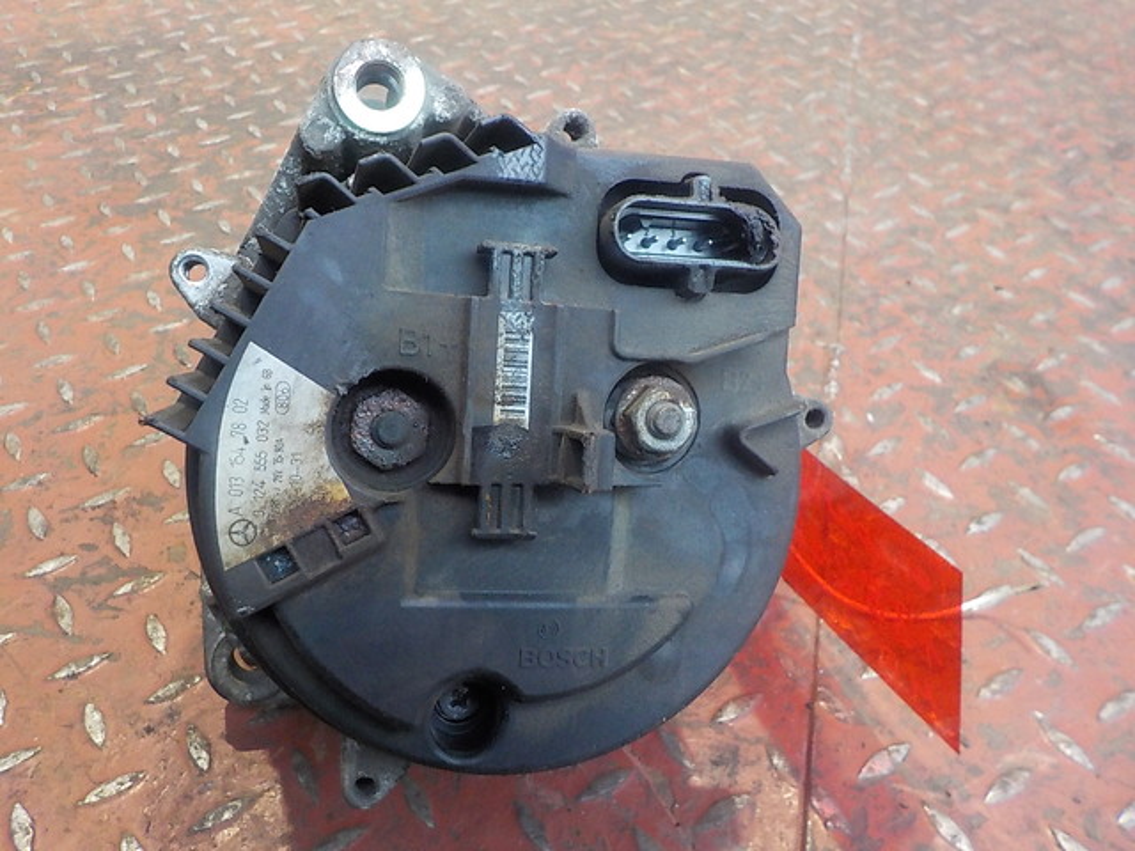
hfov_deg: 60.0
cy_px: 426
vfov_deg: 46.8
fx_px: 984
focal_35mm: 30
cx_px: 568
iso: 400
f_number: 3.3
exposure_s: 1/20
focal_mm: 4.1
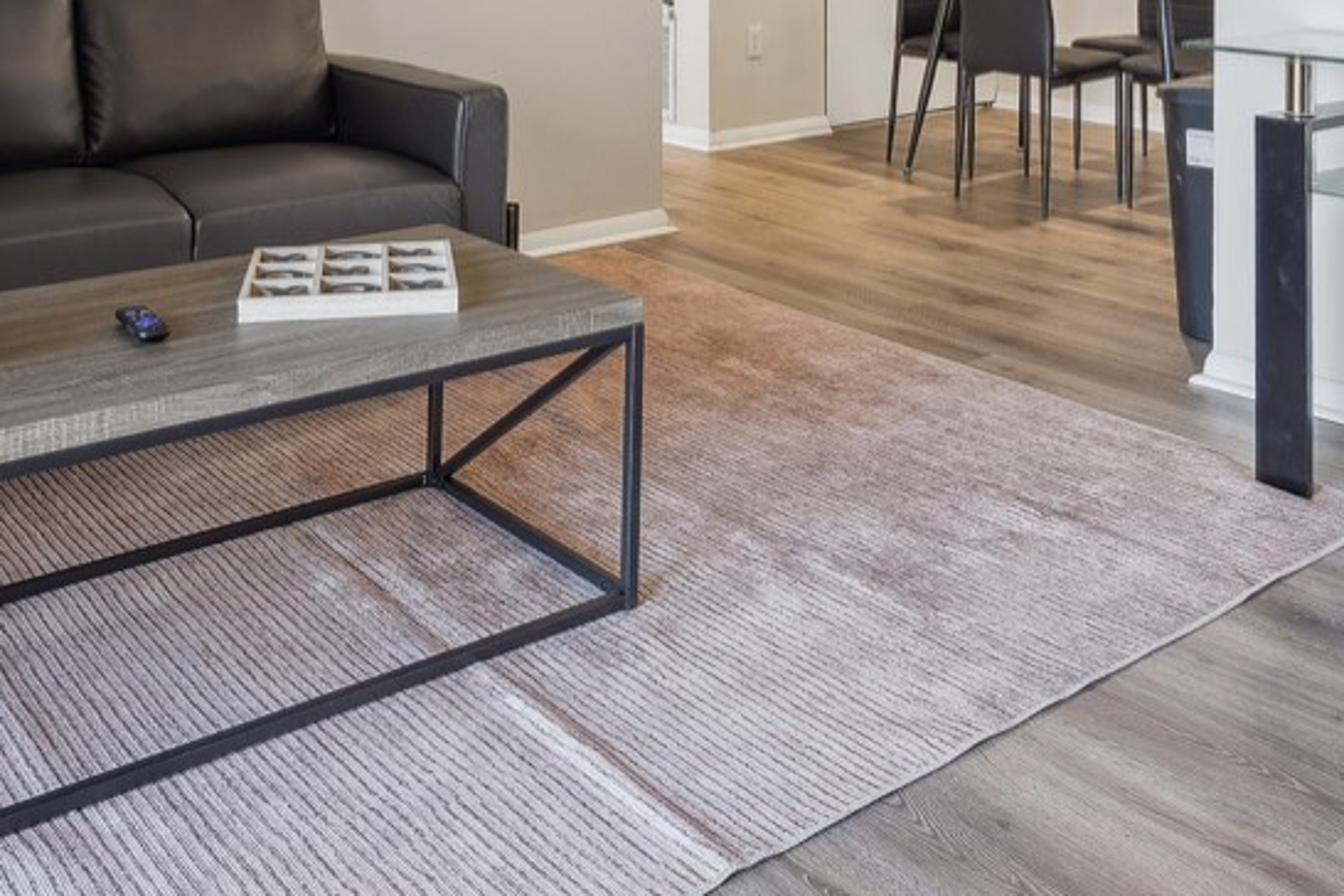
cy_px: -63
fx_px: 1578
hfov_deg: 46.1
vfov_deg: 29.0
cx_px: 714
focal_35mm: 42
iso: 400
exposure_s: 1/8
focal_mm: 16.5
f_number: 8
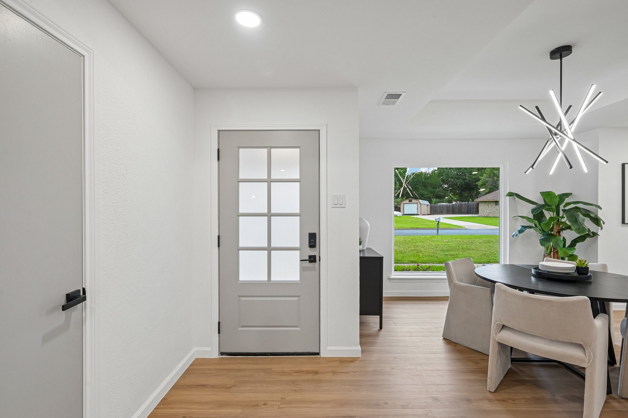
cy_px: 209
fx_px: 288
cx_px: 314
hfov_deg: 95.0
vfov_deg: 72.0
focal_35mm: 16
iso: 400
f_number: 8
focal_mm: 16.5
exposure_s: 1/25
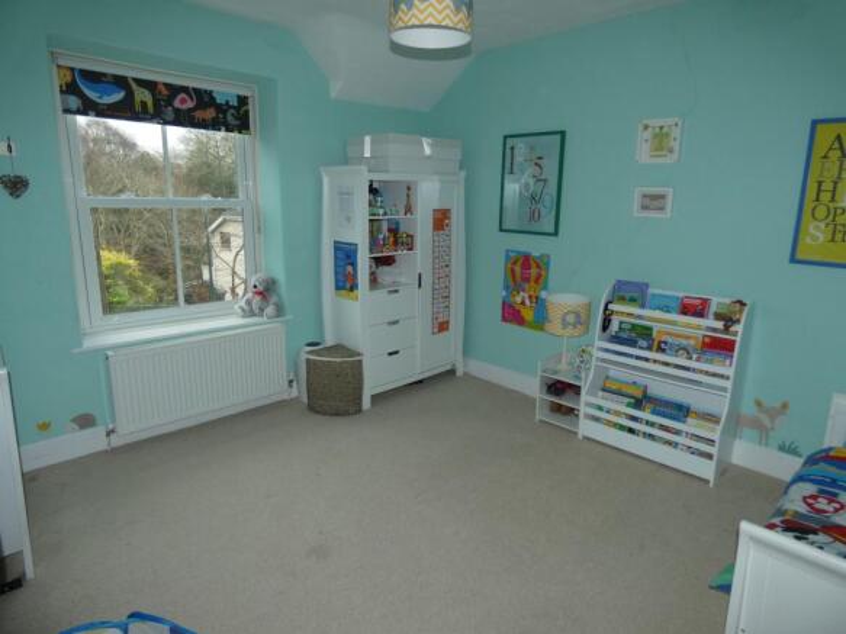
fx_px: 489
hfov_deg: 81.8
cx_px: 423
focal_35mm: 20
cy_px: 317
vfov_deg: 66.0
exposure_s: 1/50
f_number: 2.8
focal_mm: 3.6
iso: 80
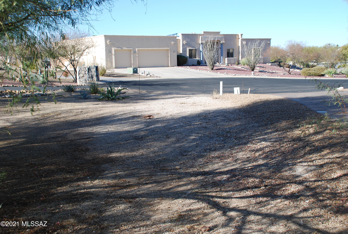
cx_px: 174
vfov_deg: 32.0
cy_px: 117
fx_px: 407
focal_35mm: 42
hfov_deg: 46.3
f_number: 6.3
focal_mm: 28
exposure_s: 1/160
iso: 100
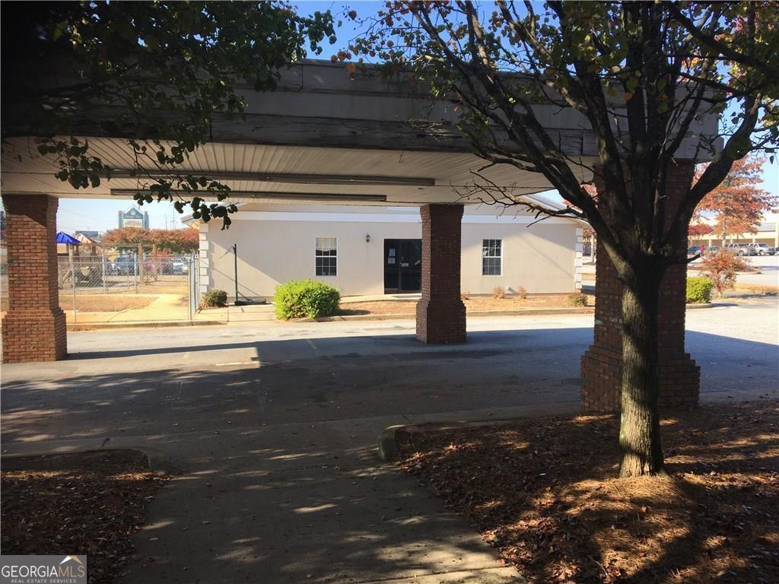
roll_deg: -0.1
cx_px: 390
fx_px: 653
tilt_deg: -2.9
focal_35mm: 29
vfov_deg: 48.2
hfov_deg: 61.7
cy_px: 292
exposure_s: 1/538
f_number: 2.2
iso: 25
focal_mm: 4.15
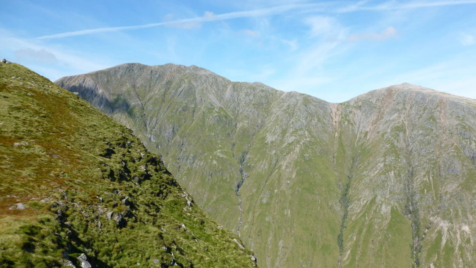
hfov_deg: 62.6
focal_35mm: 31
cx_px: 240
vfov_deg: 37.7
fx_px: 391
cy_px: 154
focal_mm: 5
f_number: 3.3
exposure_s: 1/800
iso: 100
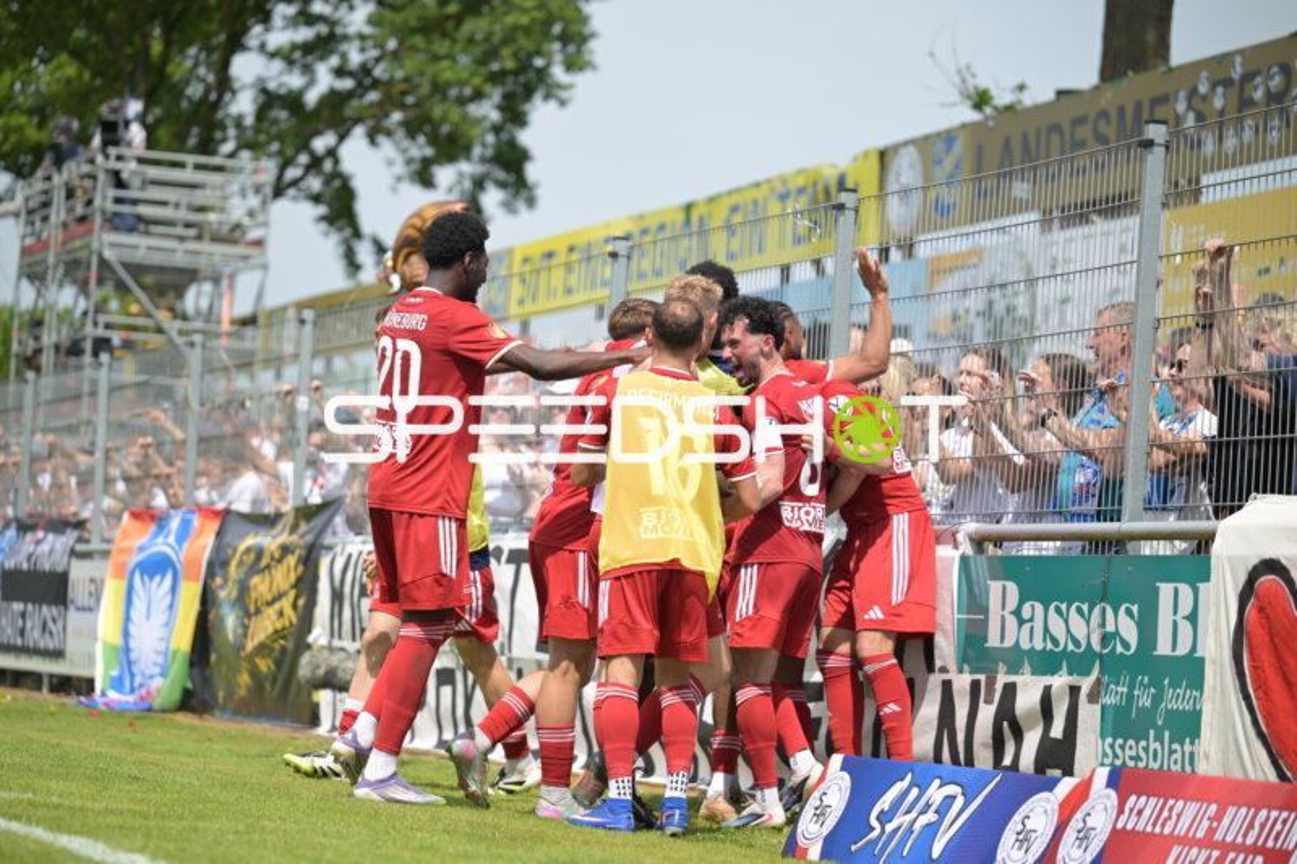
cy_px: 432
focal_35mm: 115
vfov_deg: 11.9
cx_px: 648
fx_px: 4142
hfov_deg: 17.8
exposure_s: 1/2000
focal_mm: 115
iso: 125
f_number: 2.8
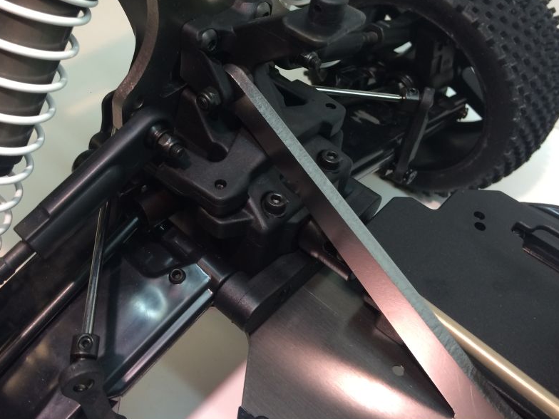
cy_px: 155
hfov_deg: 49.7
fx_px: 597
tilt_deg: -42.5
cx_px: 215
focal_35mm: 37
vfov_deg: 38.4
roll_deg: +0.1
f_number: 2.2
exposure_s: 1/33
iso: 100
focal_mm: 4.15
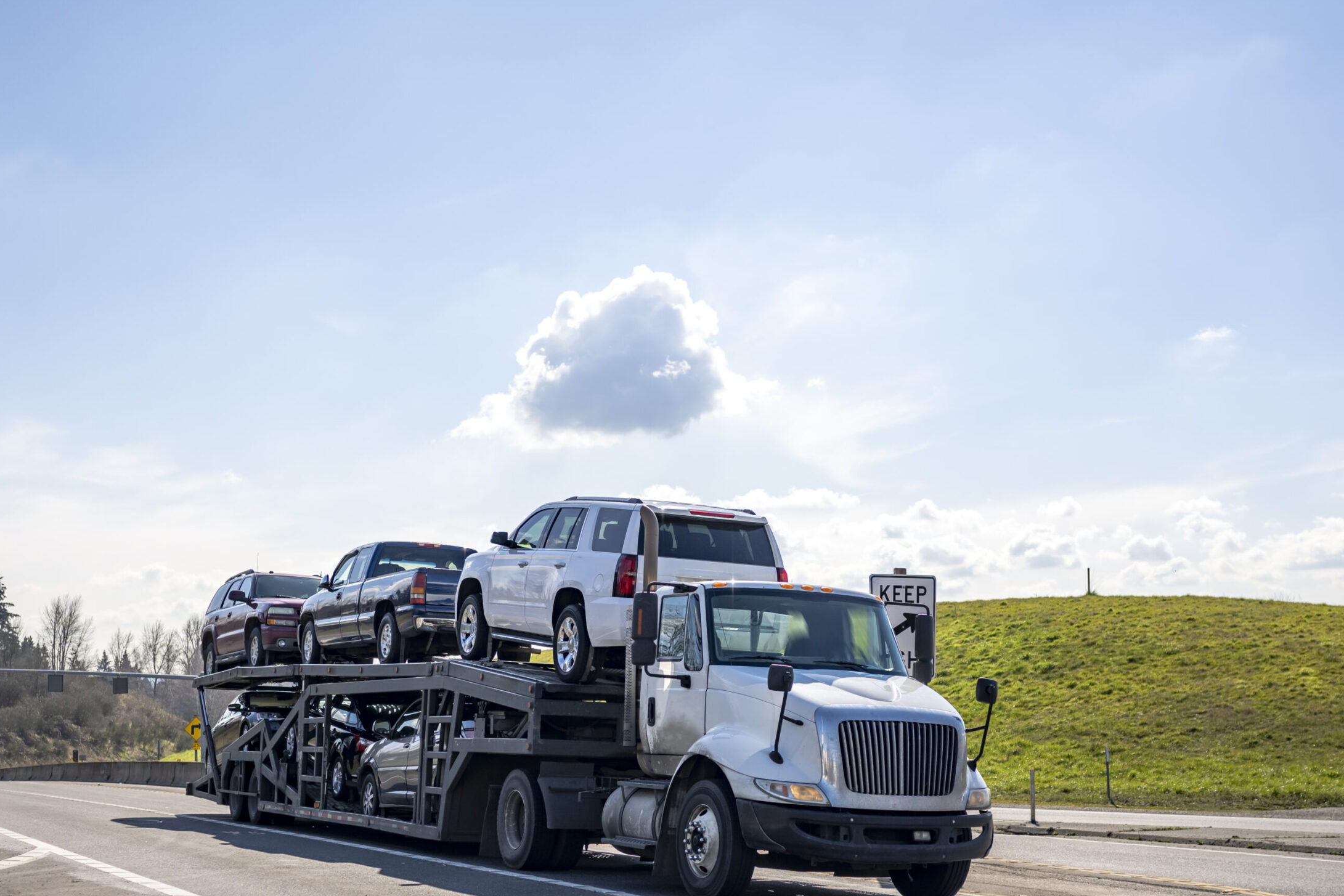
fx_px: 1941
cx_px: 637
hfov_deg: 38.2
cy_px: 625
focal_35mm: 52
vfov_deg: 25.8
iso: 64
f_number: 2.8
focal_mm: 35
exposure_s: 1/2500
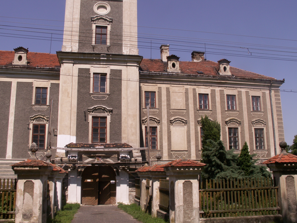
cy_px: 112
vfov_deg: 40.7
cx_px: 148
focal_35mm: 35
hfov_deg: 52.6
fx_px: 300
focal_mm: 5.86
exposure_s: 1/250
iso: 50
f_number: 8
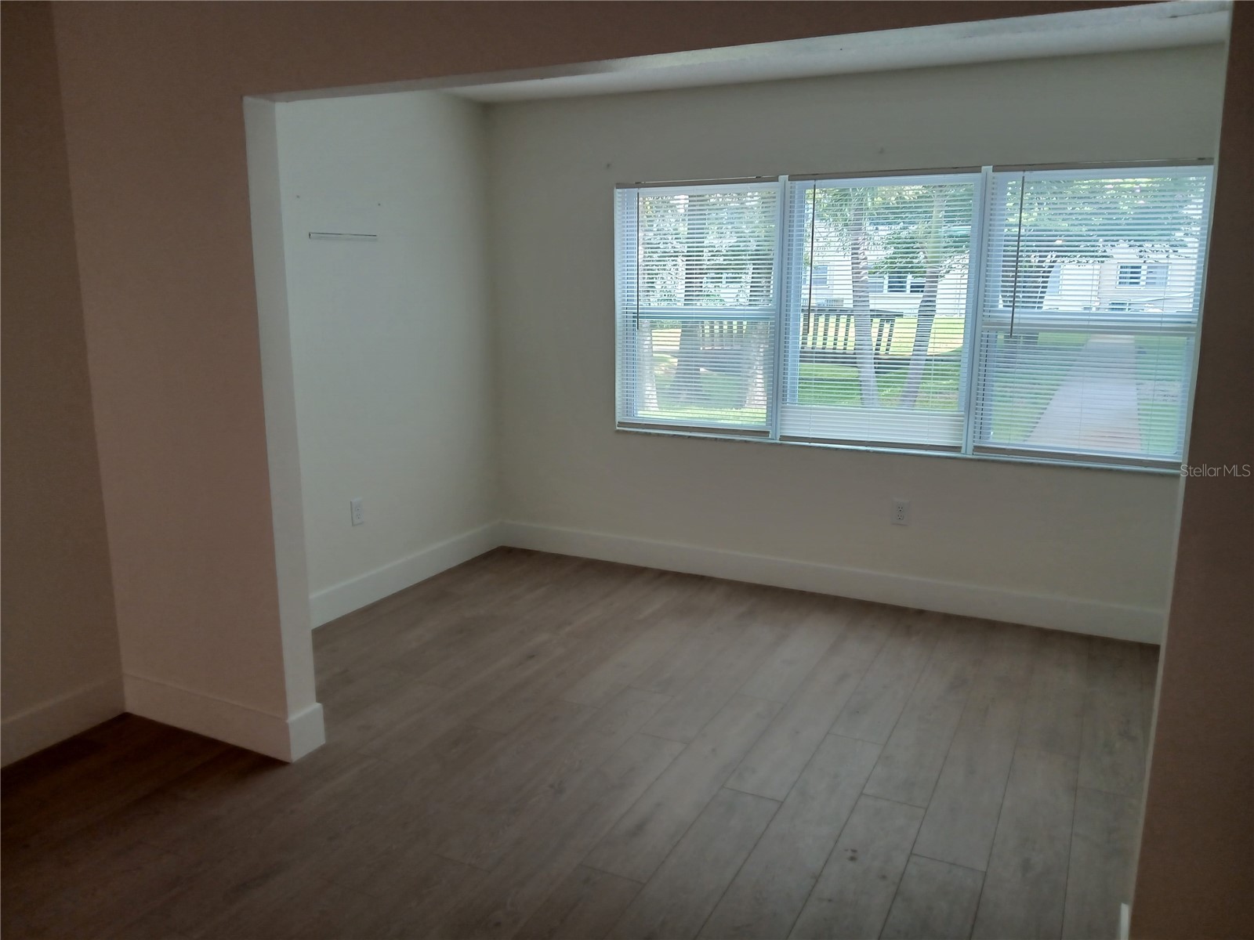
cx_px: 627
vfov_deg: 53.1
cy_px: 470
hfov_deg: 67.3
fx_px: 942
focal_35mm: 26
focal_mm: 3.98
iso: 80
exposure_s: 1/60
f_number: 1.8
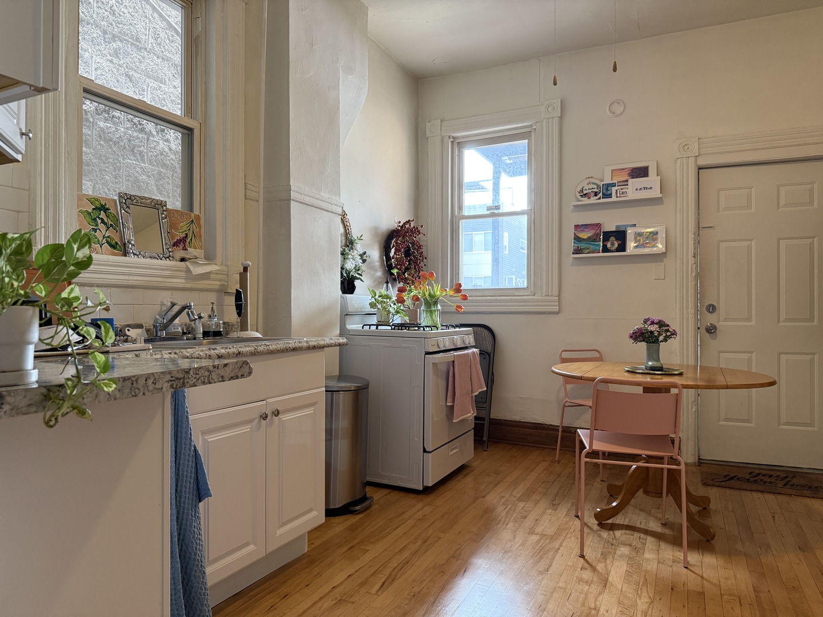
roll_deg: -0.5
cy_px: 308
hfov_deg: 71.6
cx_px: 412
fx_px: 571
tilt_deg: +0.6
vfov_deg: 56.8
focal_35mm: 24
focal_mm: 6.76
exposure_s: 1/60
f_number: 1.78
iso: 250
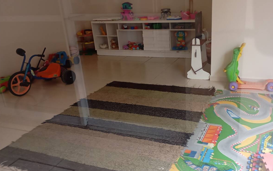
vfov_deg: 35.3
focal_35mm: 36
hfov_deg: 53.7
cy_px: 98
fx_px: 268
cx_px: 163
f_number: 1.8
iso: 1191
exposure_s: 1/30
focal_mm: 4.27
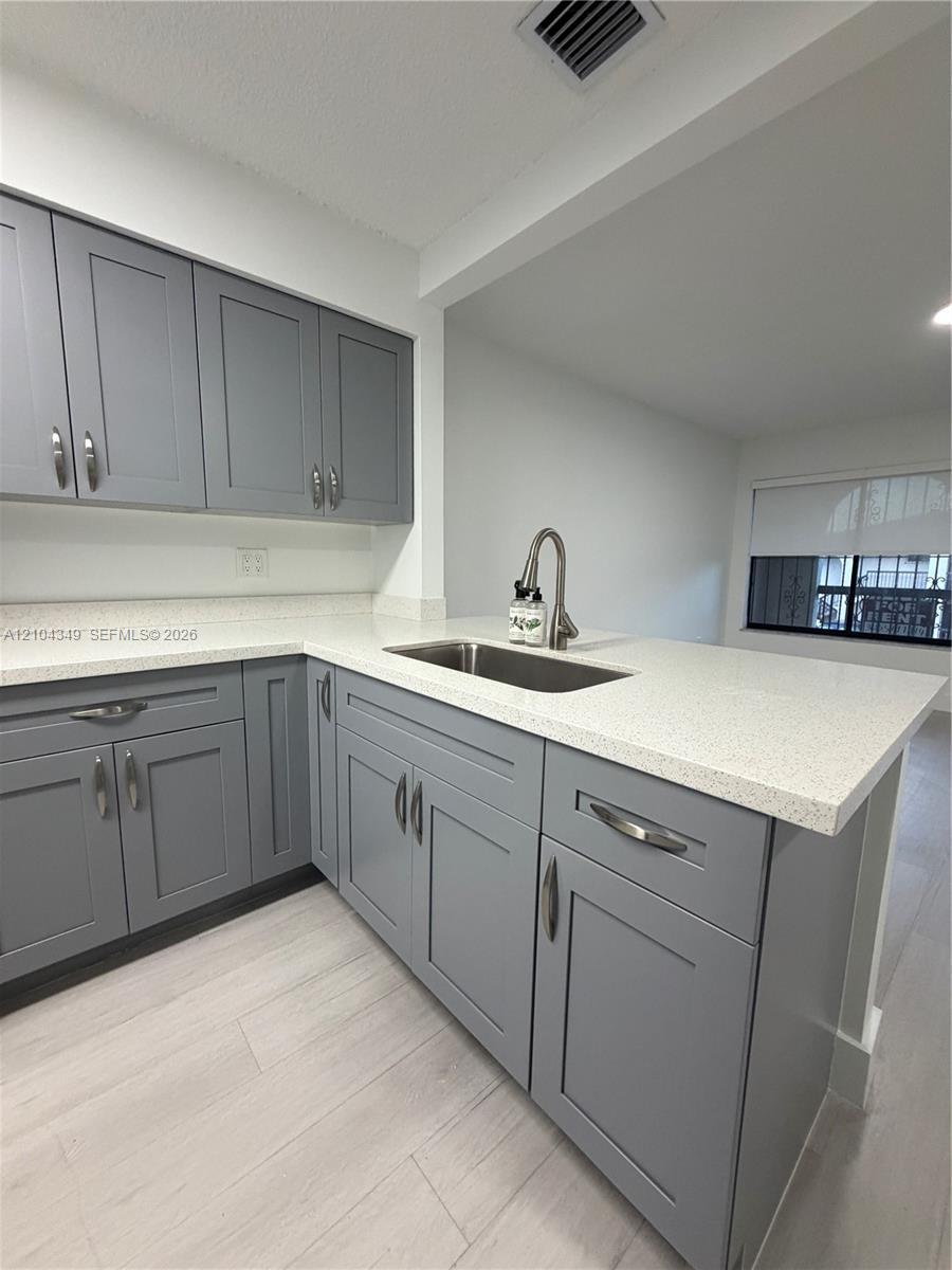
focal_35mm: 14
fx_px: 513
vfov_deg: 102.1
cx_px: 476
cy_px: 635
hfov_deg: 85.7
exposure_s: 1/120
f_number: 2.2
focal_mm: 2.22
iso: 320
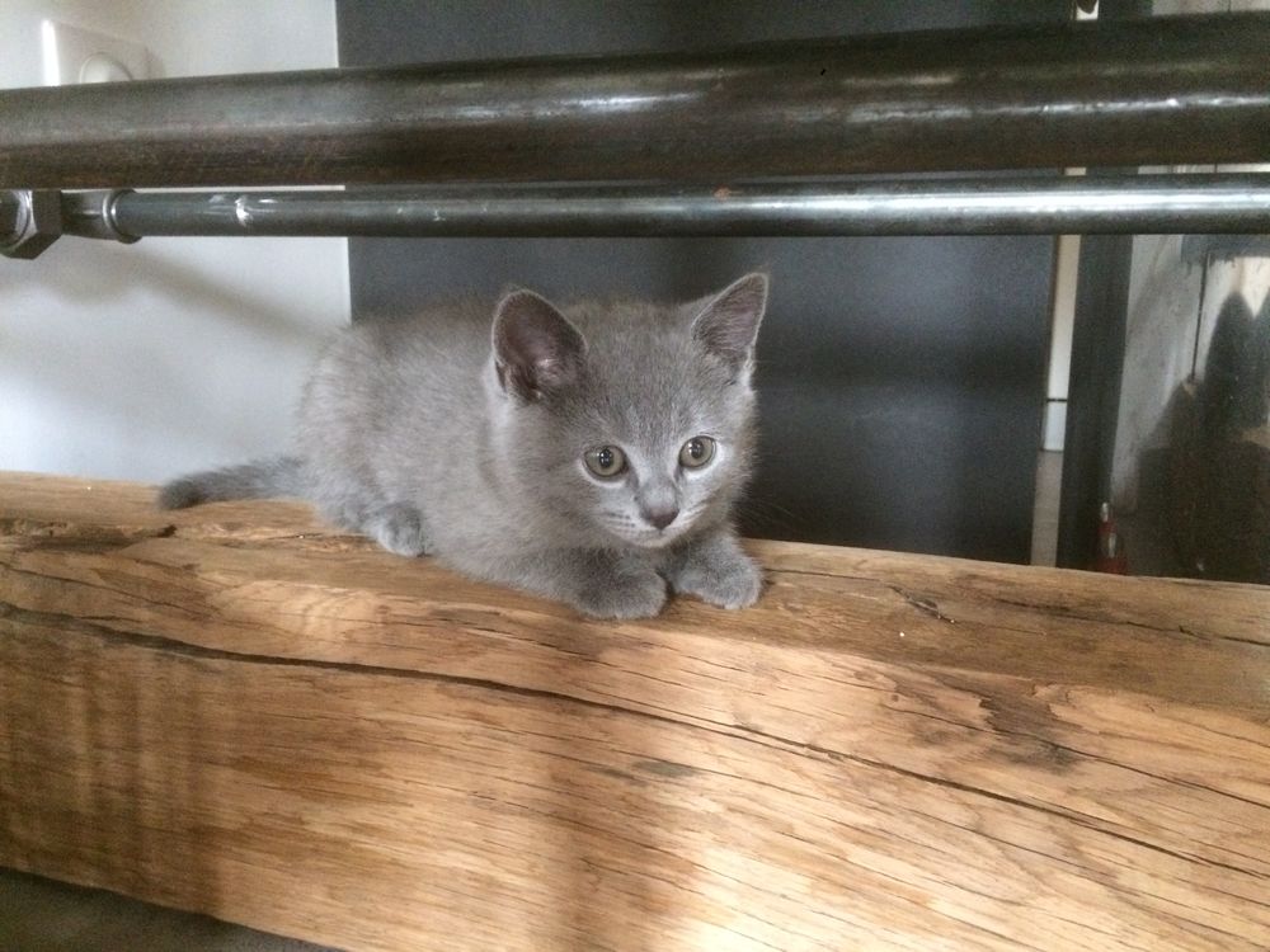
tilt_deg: -10.0
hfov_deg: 61.7
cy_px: 476
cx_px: 635
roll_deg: -0.8
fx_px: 1064
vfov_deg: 48.2
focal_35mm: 29
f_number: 2.2
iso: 500
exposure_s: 1/17
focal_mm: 4.15
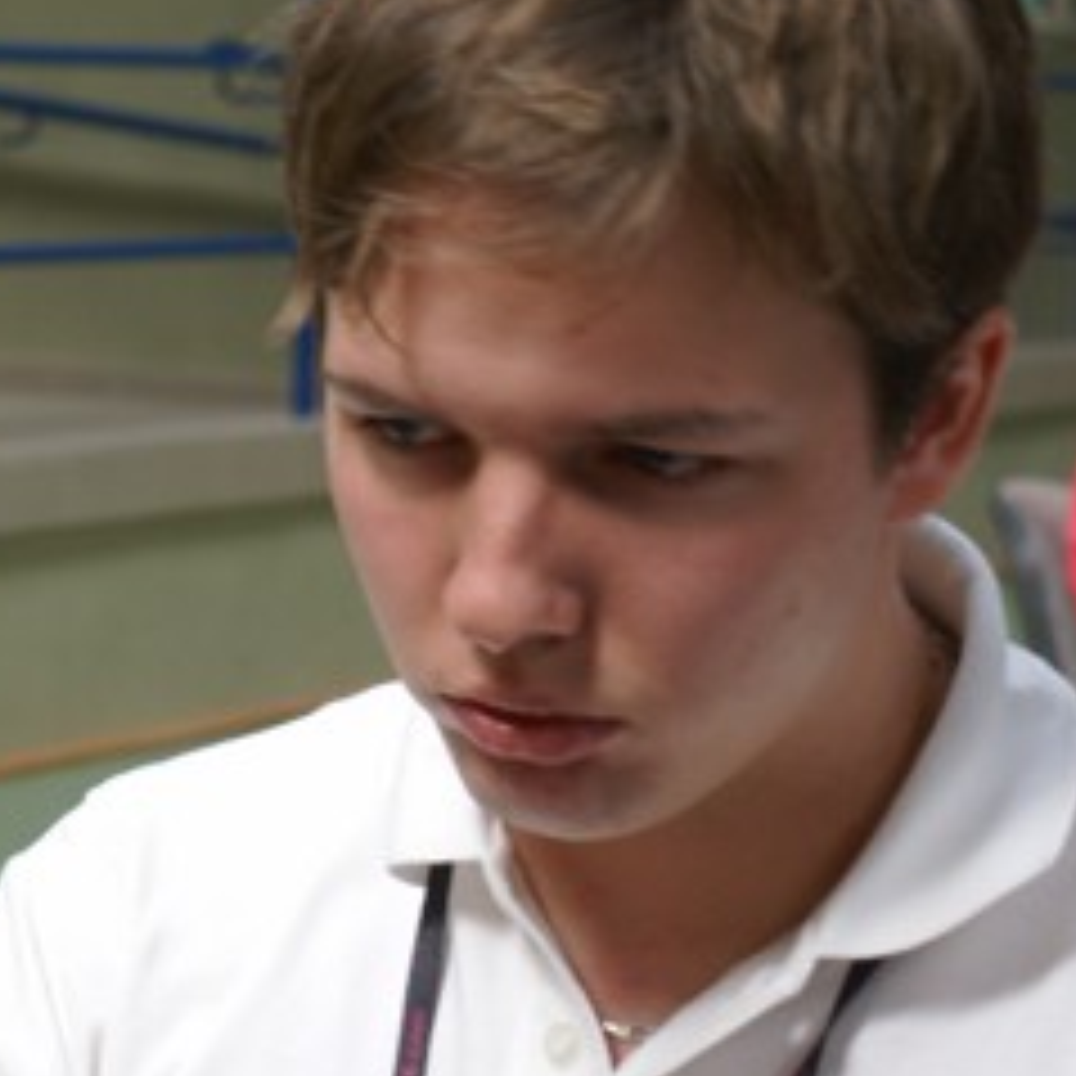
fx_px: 5917
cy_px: 711
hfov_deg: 10.3
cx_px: 72
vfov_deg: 10.4
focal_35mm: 168
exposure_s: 1/40
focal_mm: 45
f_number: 5.6
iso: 100
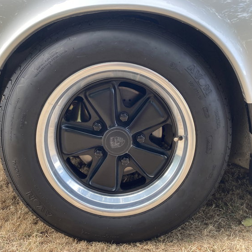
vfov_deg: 48.5
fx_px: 280
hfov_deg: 48.4
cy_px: 126
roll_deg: -1.8
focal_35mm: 34
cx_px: 132
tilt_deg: -11.2
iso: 40
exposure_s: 1/121
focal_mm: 3.99
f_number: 1.8
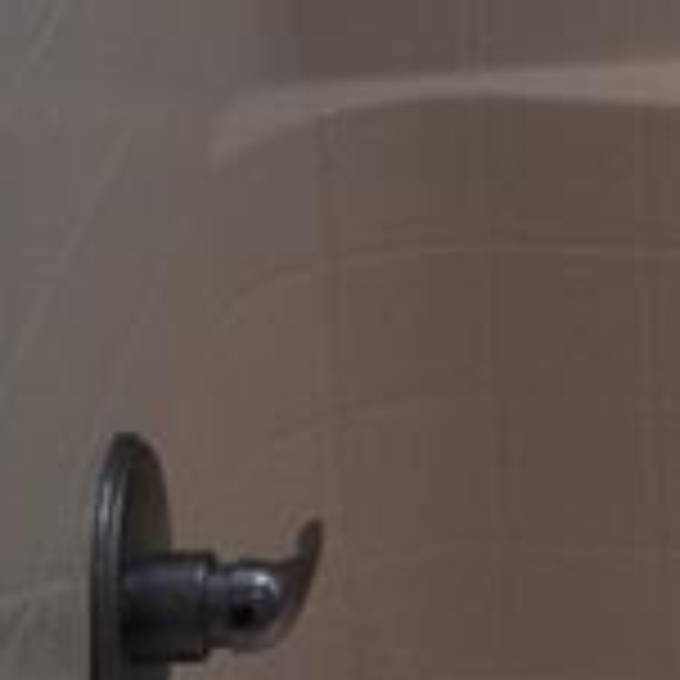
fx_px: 3000
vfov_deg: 12.6
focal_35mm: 135
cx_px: 1247
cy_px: -180
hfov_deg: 11.9
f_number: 2.2
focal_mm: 4.12
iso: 50
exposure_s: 1/120
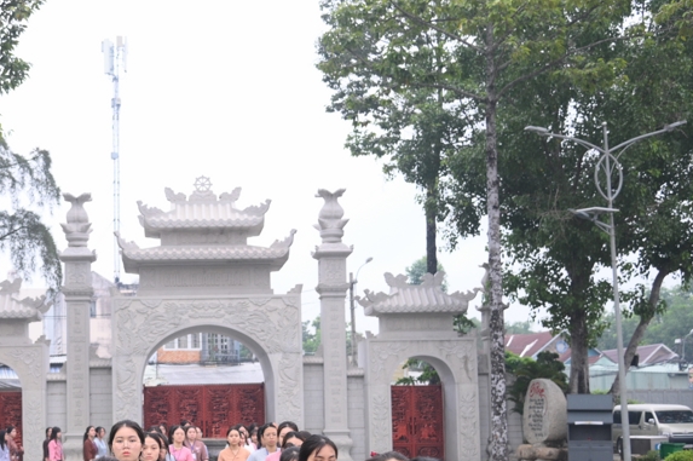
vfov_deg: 23.1
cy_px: 350
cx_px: 165
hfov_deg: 33.7
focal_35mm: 58
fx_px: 1116
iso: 1250
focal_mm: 34
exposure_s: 1/100
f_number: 4
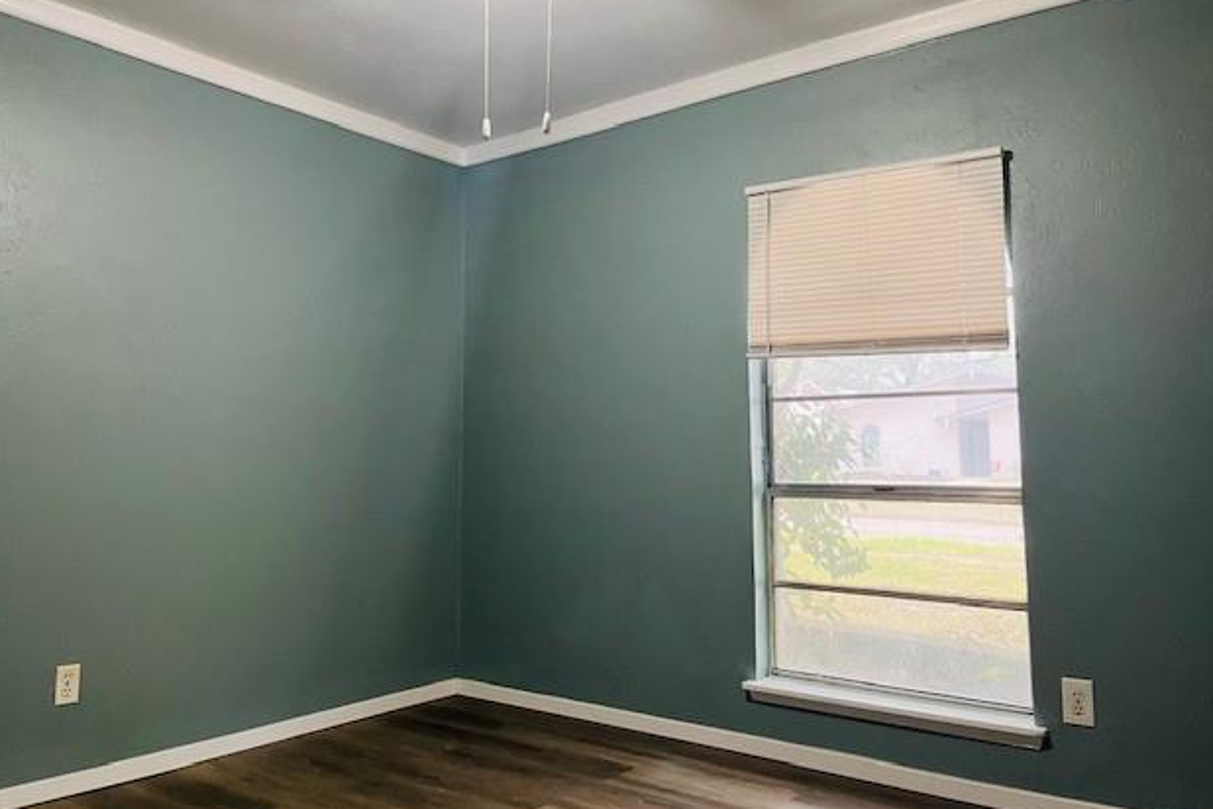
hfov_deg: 65.5
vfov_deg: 46.3
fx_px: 943
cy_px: 365
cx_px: 605
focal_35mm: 28
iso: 250
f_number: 1.6
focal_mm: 5.1
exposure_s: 1/60
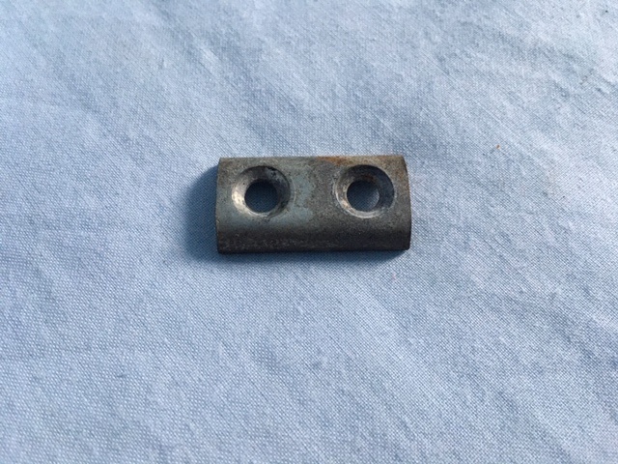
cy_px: 232
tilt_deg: -69.5
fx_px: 518
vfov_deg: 48.2
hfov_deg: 61.7
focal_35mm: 29
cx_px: 309
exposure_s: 1/25
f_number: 2.2
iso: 200
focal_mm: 4.15
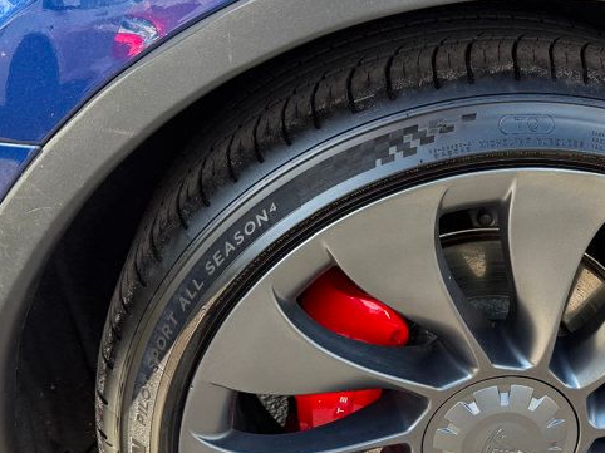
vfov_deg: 28.3
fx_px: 891
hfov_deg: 36.1
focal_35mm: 51
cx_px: 496
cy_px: 319
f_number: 1.78
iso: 100
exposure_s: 1/426
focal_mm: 6.76
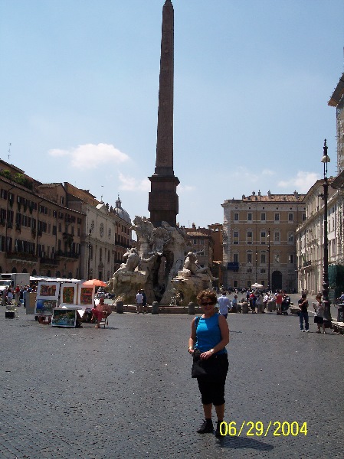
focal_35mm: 38
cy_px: 230
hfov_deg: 37.7
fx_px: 504
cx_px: 172
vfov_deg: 49.0
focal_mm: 8
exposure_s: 1/1000
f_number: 4.8
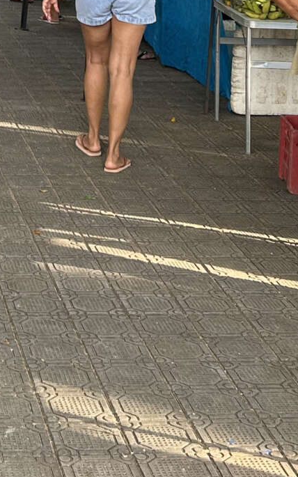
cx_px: 30
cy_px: -166
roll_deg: -1.5
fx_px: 1339
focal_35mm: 103
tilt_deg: -2.0
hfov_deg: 12.6
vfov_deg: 18.6
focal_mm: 5.7
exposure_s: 1/130
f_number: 1.5
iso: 40
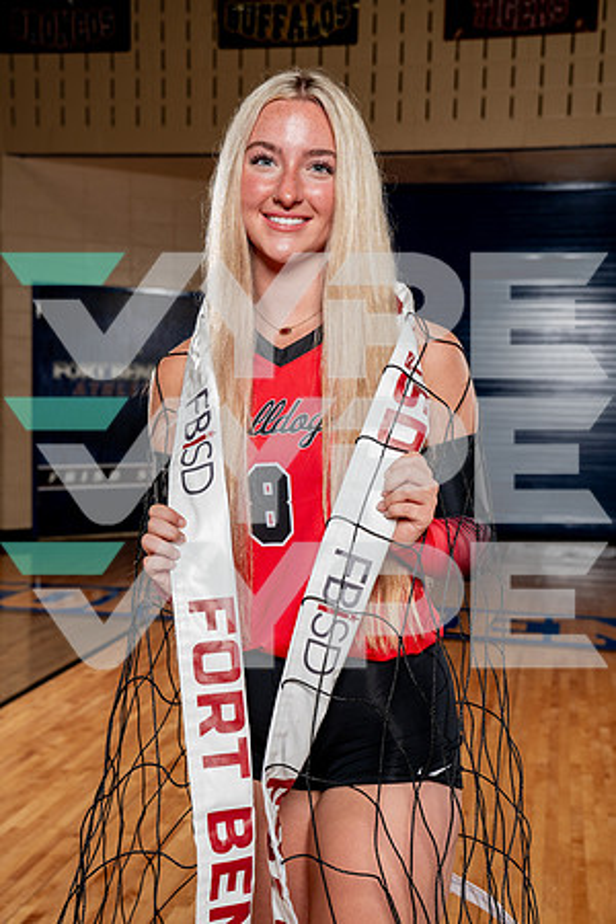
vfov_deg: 41.1
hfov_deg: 28.1
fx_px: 1232
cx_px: 308
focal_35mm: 48
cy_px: 462
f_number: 5.6
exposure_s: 1/250
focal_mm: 48
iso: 200
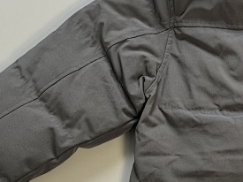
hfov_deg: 17.5
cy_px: 77
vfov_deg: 13.9
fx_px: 744
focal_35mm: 106
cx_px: 311
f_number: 2
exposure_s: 1/100
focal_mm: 6.98
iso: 200
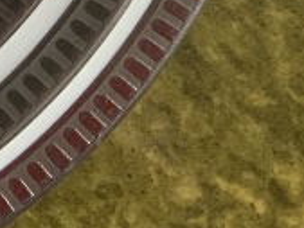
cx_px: -460
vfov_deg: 6.7
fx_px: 1810
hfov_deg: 8.6
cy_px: -382
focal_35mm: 206
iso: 64
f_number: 1.8
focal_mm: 3
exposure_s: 1/122
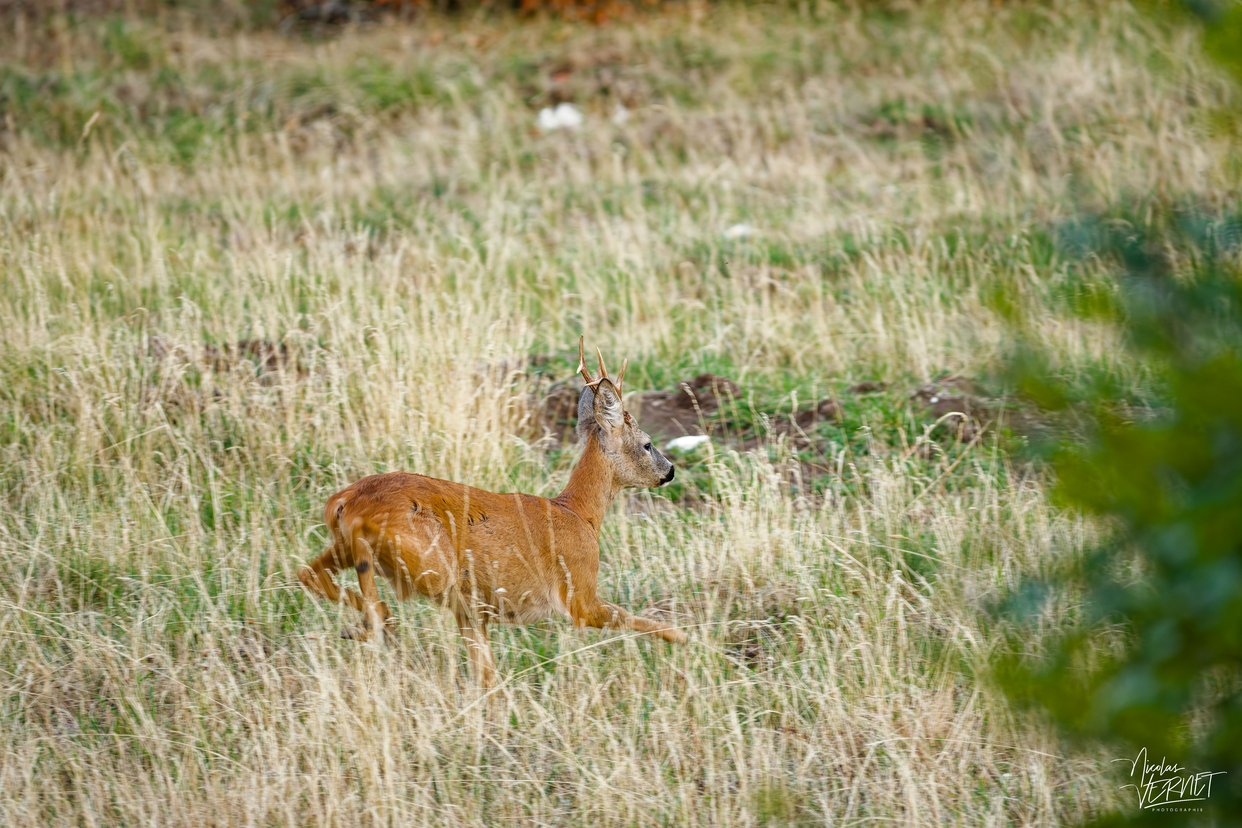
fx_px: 25873
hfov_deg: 2.7
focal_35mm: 750
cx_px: 621
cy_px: 414
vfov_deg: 1.8
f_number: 7.1
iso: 1000
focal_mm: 500
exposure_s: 1/200
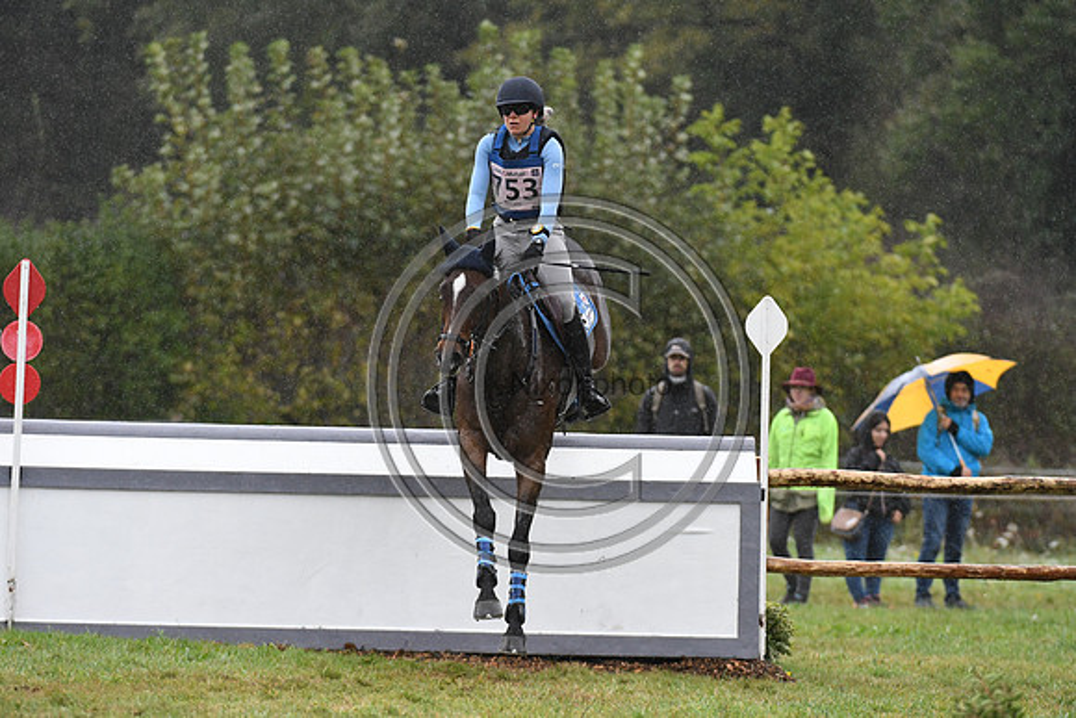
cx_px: 538
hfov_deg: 5.3
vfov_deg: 3.5
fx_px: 11659
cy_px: 359
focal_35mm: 390
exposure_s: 1/1250
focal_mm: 260
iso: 2000
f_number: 4.5
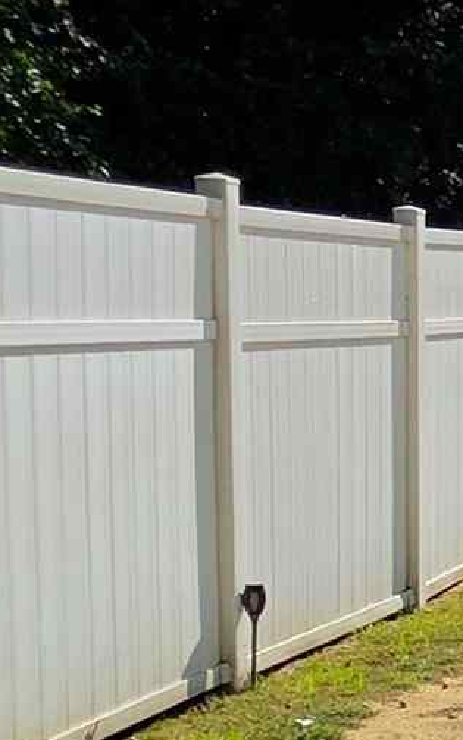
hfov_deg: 10.8
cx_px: 1374
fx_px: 1696
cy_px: 480
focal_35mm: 84
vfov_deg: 24.5
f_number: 1.9
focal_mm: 2.2
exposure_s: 1/3333
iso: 40
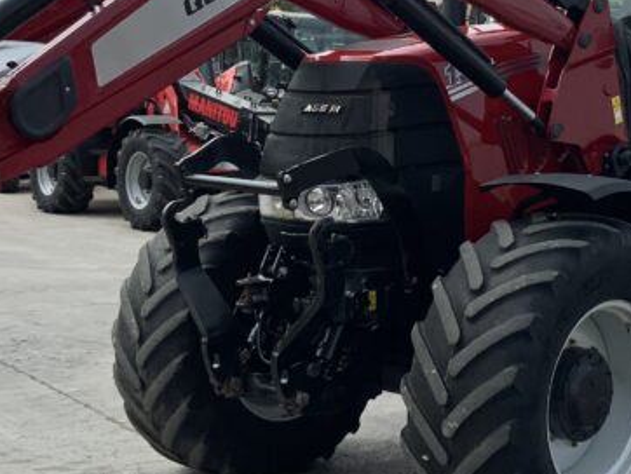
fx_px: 1496
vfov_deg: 18.0
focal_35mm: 82
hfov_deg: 23.5
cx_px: 502
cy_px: 152
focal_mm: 3
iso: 16
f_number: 1.8
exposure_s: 1/2427
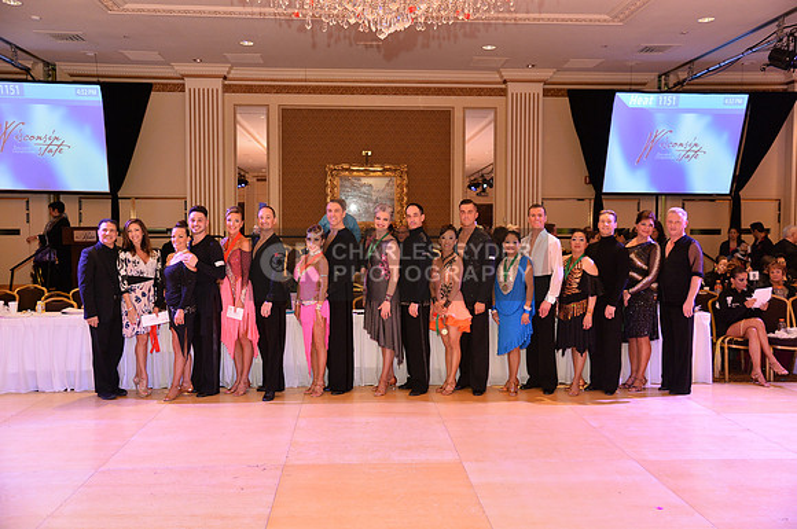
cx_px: 398
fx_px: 752
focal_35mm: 34
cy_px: 264
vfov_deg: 38.8
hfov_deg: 55.9
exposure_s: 1/250
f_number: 4
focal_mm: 34
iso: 2000
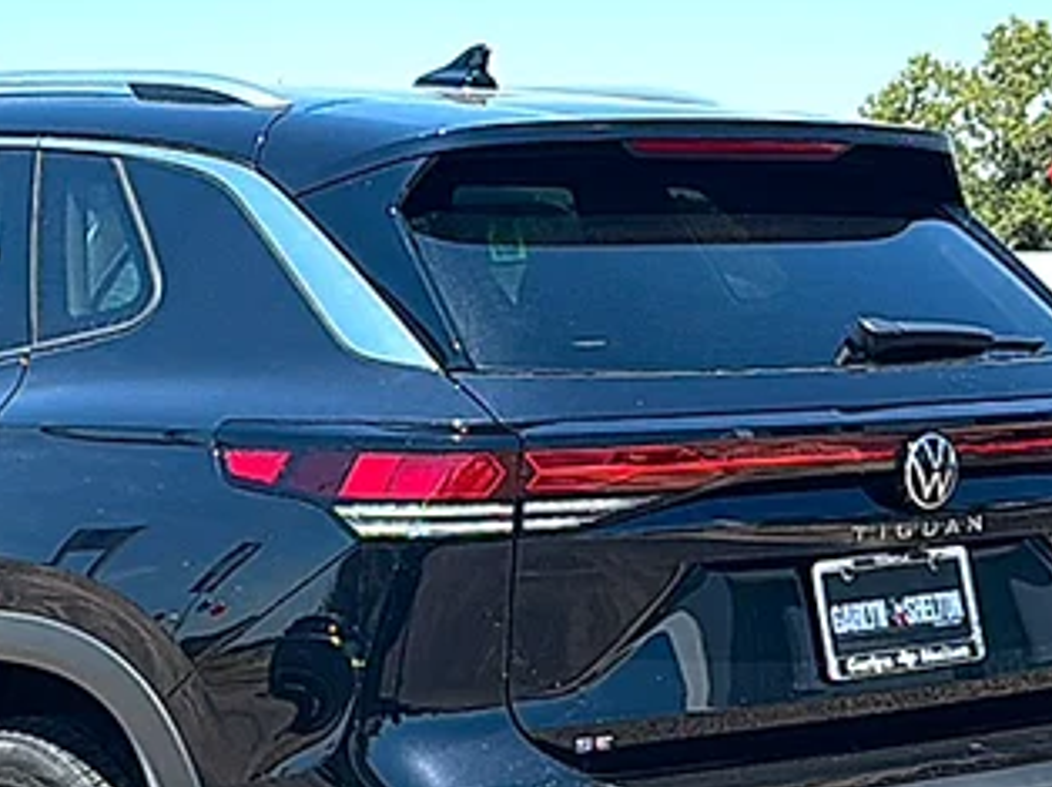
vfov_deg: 16.8
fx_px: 2642
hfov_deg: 22.2
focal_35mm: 87
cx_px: 184
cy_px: 601
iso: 80
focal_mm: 6.86
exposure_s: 1/3077
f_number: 1.78
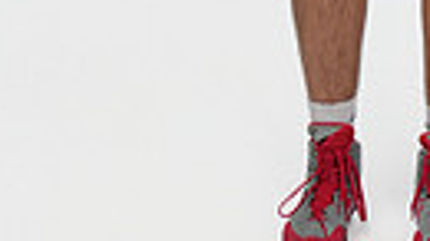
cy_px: -416
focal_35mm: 206
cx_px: 397
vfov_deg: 5.6
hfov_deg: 10.4
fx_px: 2348
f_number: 8
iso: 800
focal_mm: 57
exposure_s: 1/250
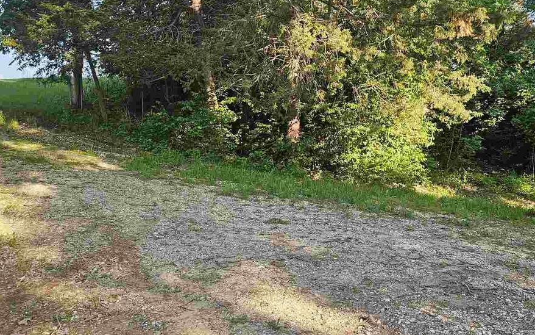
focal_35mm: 40
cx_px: 380
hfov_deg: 48.0
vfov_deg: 31.9
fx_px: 583
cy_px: 136
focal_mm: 5.4
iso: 25
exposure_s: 1/196
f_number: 1.8
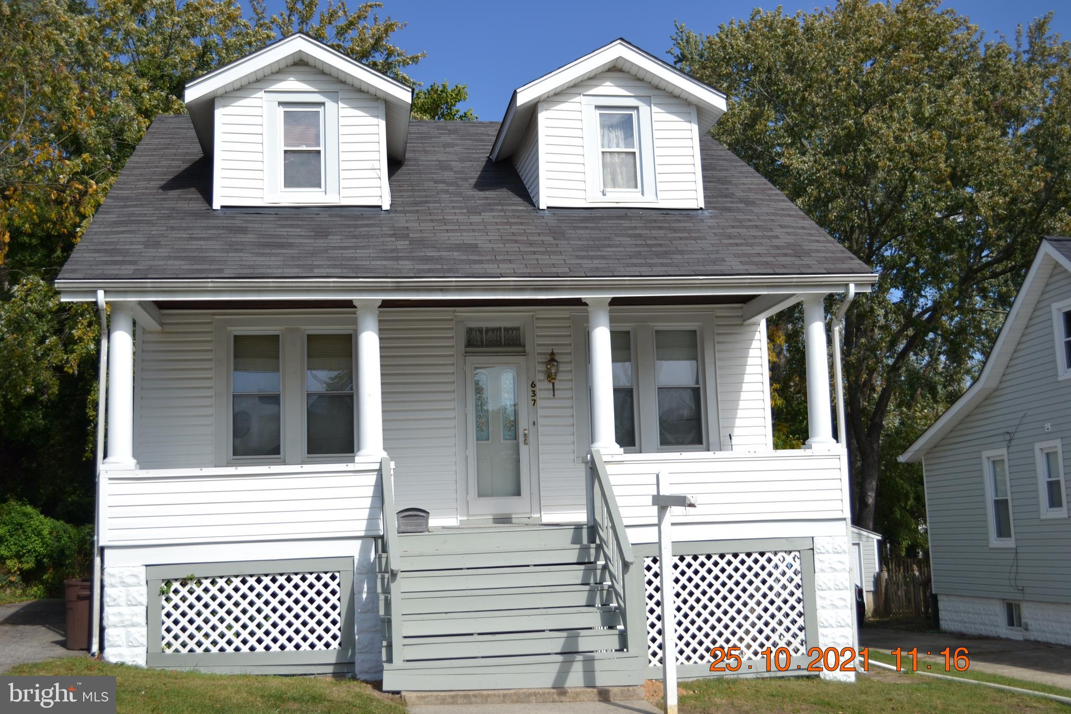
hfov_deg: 49.6
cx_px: 536
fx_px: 1160
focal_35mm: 39
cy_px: 357
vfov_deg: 34.2
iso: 100
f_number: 4.2
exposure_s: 1/800
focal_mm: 26
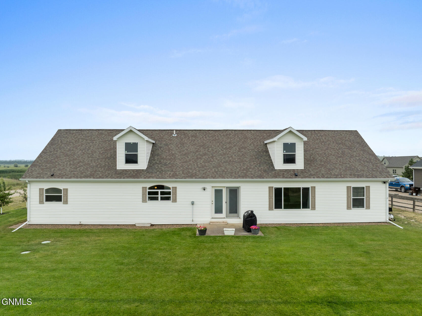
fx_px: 292
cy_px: 158
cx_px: 211
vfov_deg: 56.8
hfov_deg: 71.6
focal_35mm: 24
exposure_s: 1/240
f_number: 7.1
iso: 100
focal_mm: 12.29
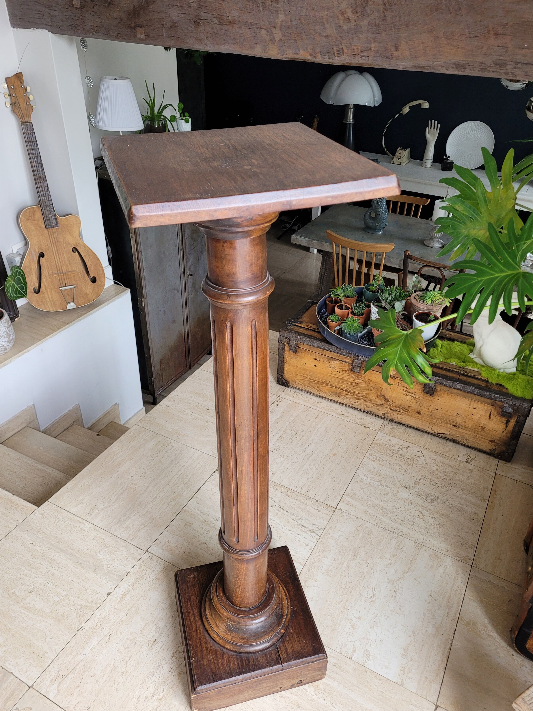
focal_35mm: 27
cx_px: 263
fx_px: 554
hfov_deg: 51.4
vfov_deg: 65.3
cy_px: 357
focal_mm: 5.4
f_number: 1.8
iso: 160
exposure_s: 1/100
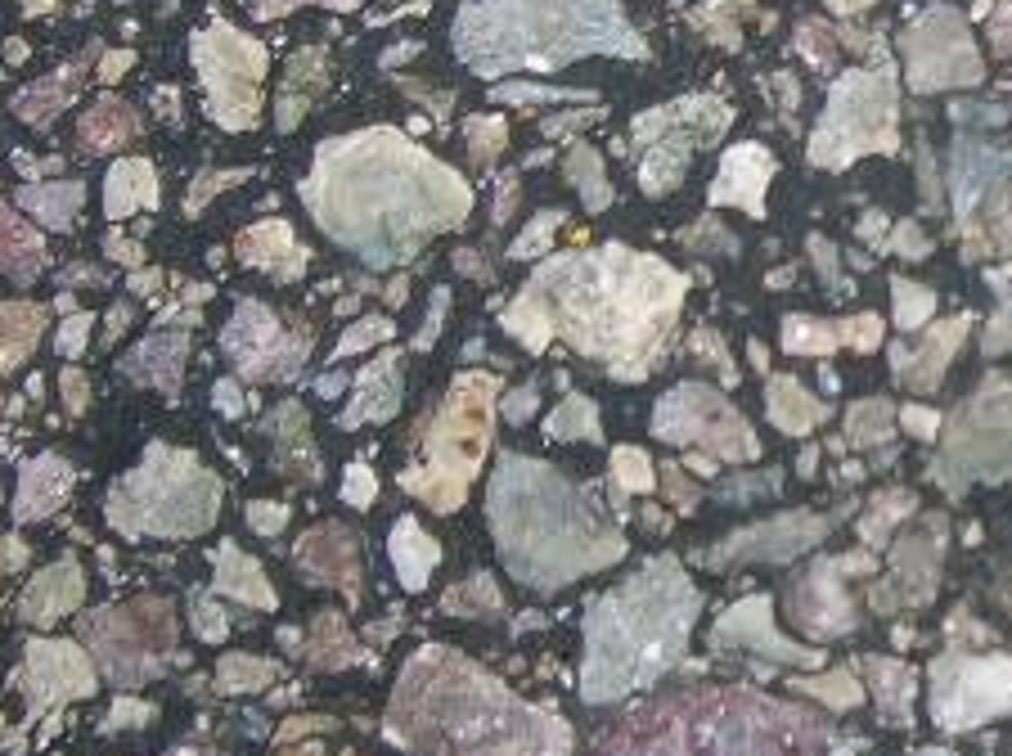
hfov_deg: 12.4
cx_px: 1331
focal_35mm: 155
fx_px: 4524
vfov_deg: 9.5
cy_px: 248
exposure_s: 1/60.1
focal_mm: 5.7
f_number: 2.9
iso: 50
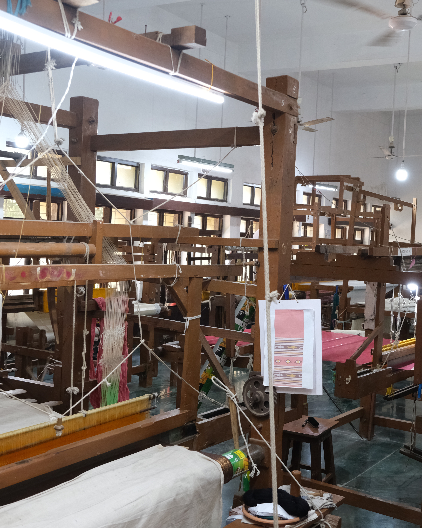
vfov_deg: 44.8
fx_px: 640
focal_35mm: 41
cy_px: 264
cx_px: 273
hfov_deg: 36.2
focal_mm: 19.2
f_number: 4
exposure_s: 1/80
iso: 1600
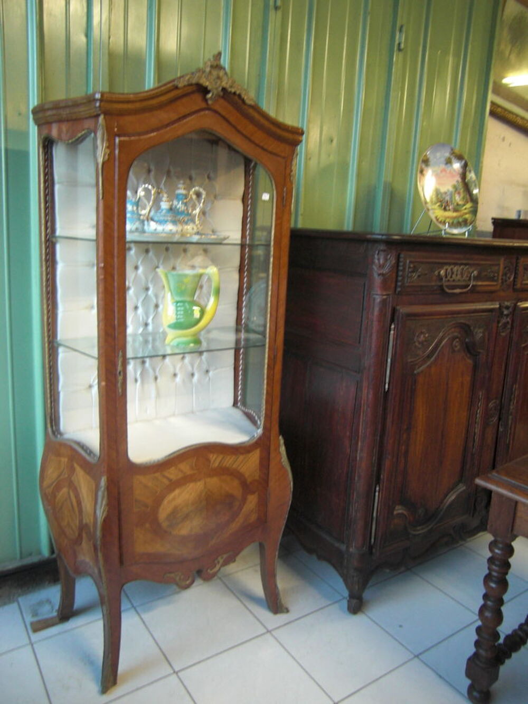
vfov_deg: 63.4
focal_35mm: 28
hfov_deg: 49.8
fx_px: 569
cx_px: 264
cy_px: 352
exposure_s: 1/13
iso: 200
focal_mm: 4.9
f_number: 2.6
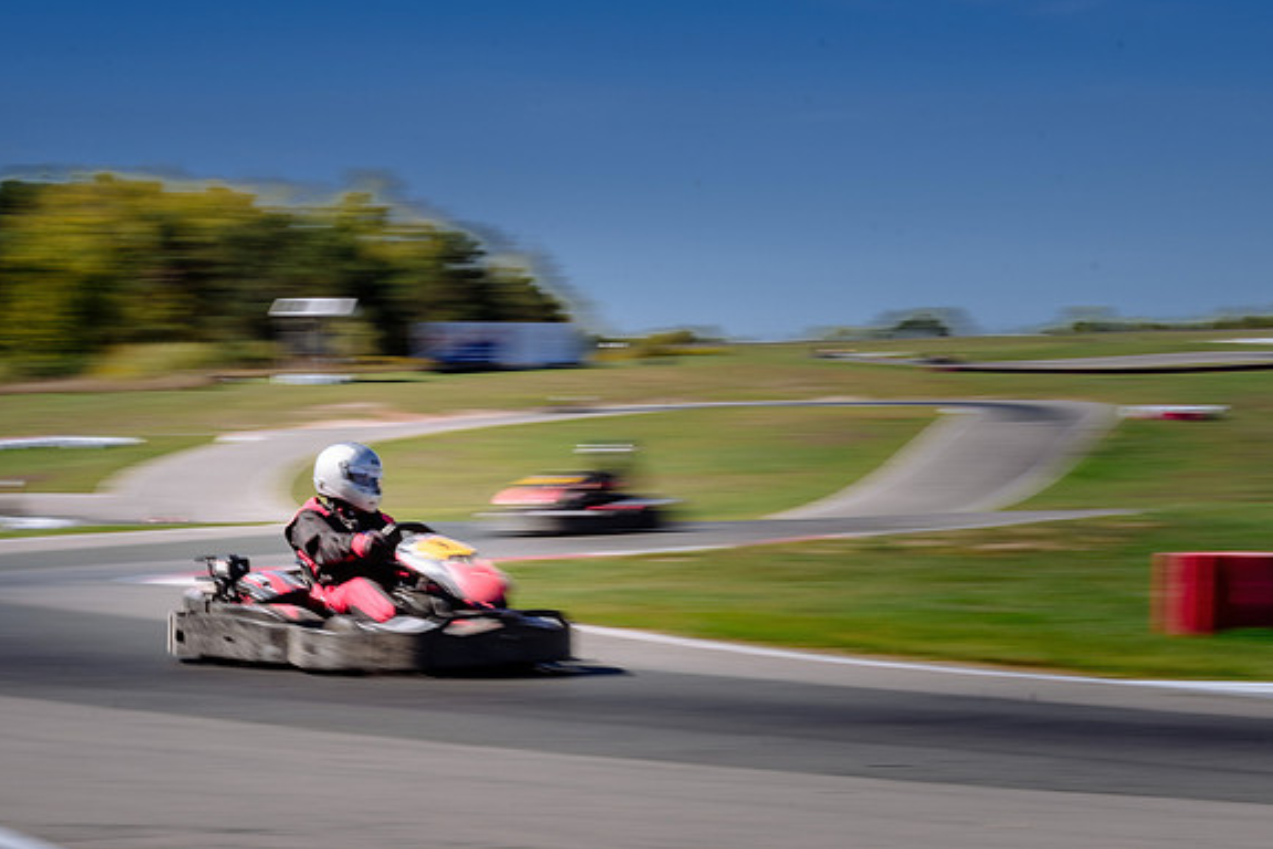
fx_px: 4278
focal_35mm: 121
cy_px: 701
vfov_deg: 11.3
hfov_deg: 16.9
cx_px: 625
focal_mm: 70
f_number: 18
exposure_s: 1/25
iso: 64
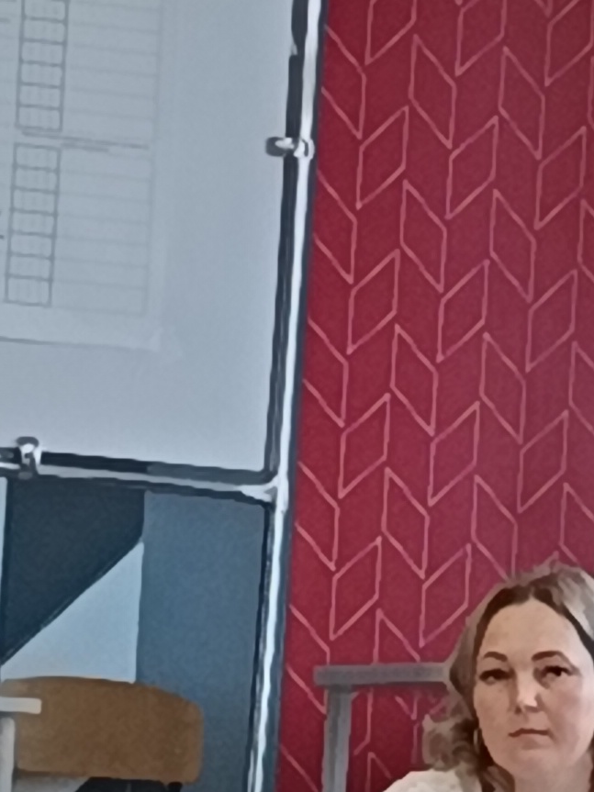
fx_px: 7529
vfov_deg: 6.0
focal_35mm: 329
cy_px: 1035
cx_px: 1375
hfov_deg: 4.4
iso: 470
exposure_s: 1/50
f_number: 1.75
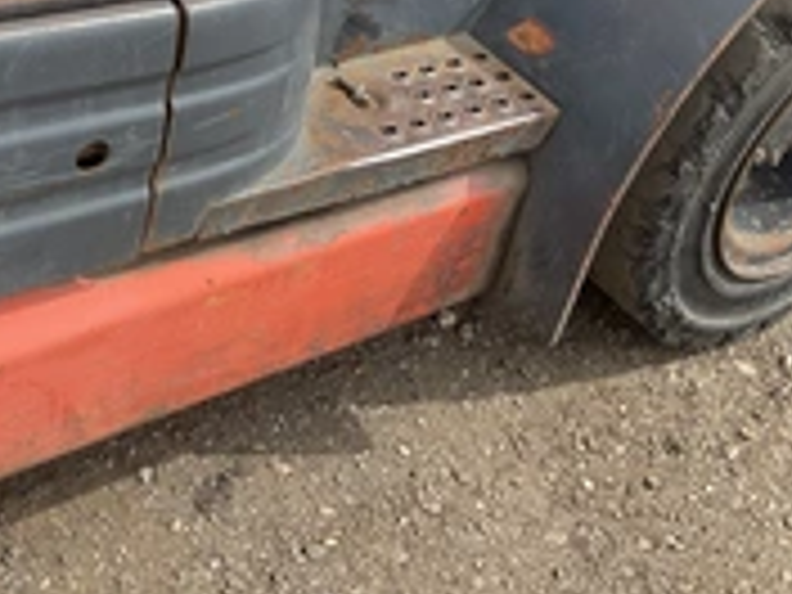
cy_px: 9
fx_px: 1510
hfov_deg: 28.3
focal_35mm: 66
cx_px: 86
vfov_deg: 21.5
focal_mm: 3
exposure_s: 1/883
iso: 25
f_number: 1.8
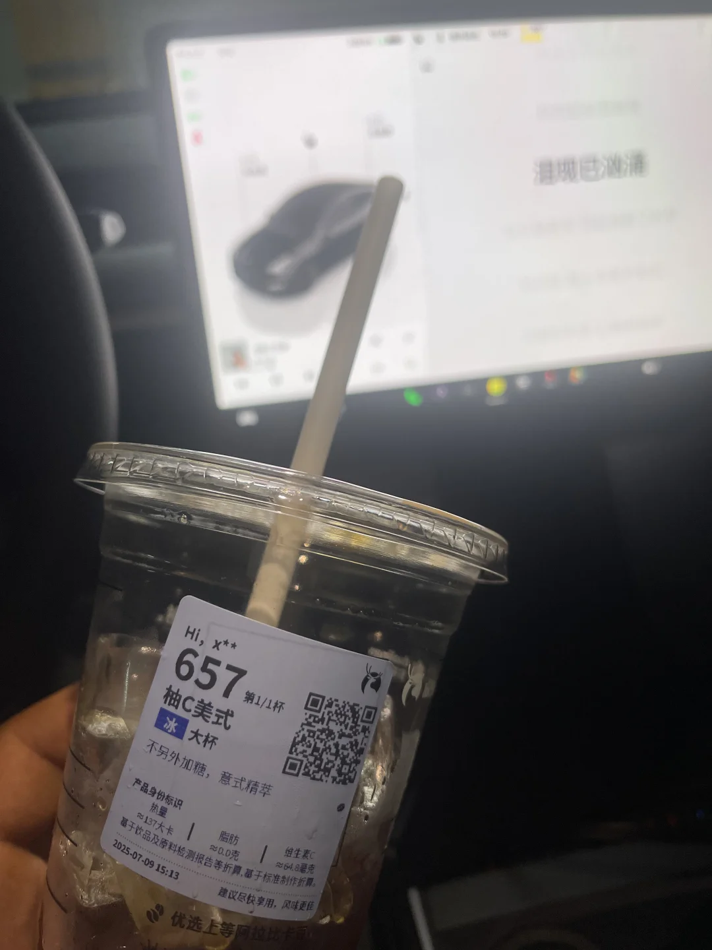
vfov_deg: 69.4
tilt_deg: -29.8
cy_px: 475
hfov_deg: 54.9
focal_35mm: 25
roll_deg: +4.0
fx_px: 686
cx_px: 356
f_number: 1.6
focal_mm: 5.1
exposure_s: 1/121
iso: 100
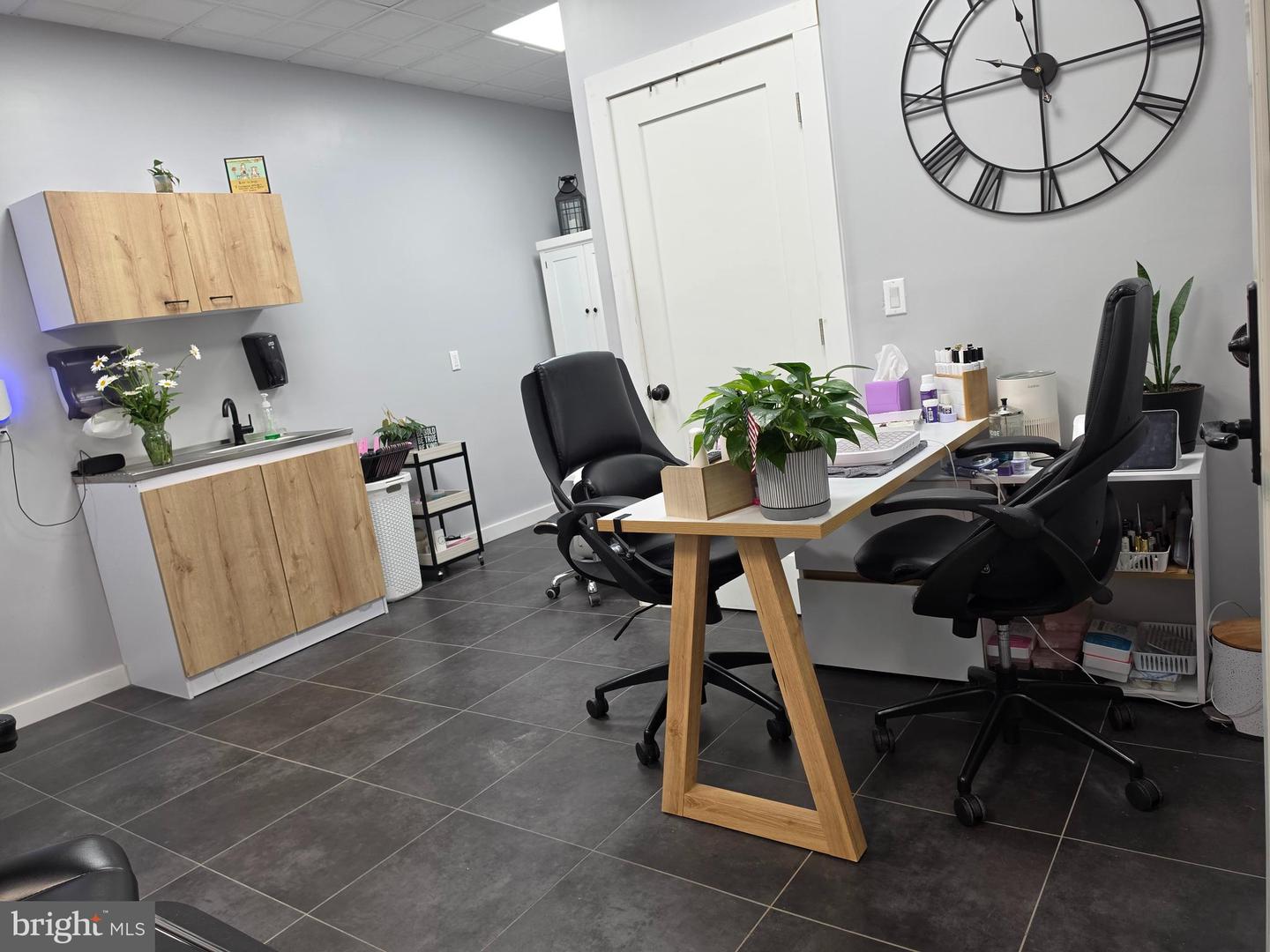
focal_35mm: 23
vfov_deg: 58.9
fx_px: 844
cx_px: 635
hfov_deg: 73.9
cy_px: 476
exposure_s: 1/120
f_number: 1.4
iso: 125
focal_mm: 6.5
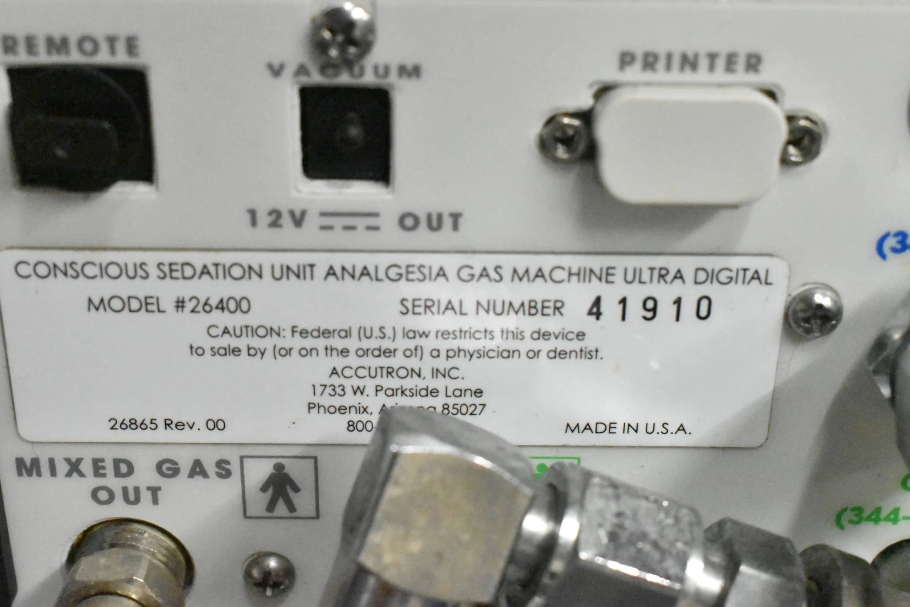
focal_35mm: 60
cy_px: 304
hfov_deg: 33.4
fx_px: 1517
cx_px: 455
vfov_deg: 22.6
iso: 20000
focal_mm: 40
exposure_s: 1/320
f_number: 8
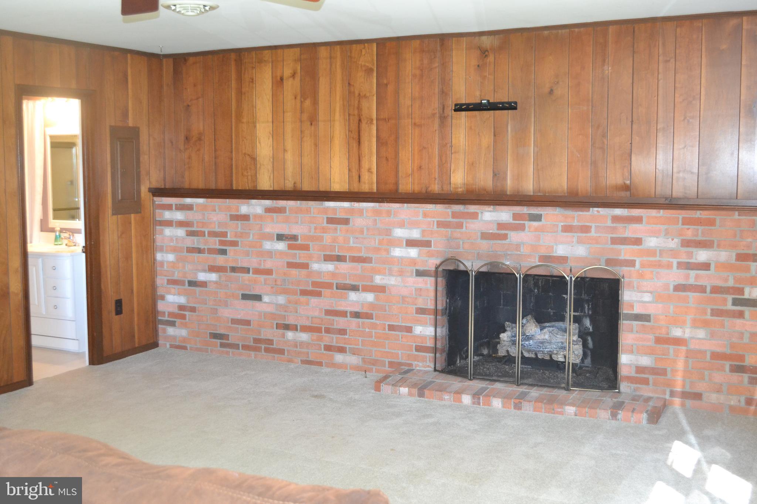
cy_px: 252
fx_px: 820
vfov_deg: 34.2
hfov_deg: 49.6
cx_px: 378
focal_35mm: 39
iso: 2200
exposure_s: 1/60
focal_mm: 26
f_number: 4.2
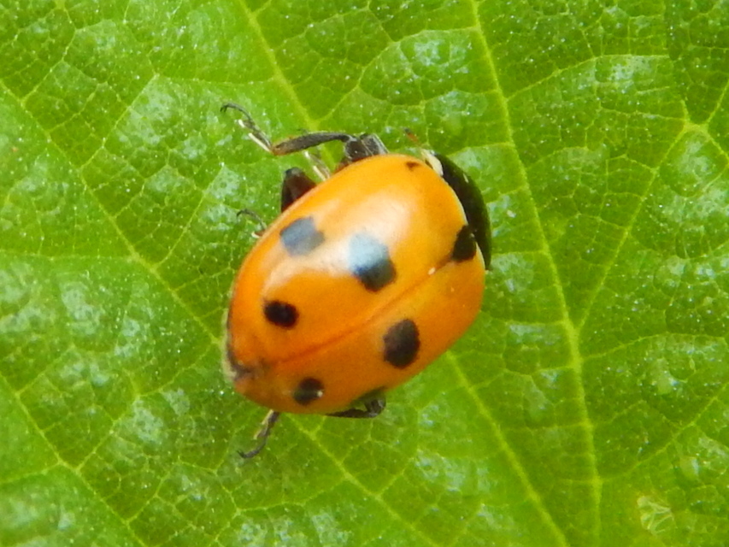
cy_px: 274
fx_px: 1790
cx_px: 364
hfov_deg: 23.0
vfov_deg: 17.4
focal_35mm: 85
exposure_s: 1/100
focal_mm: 15.3
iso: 400
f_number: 4.3
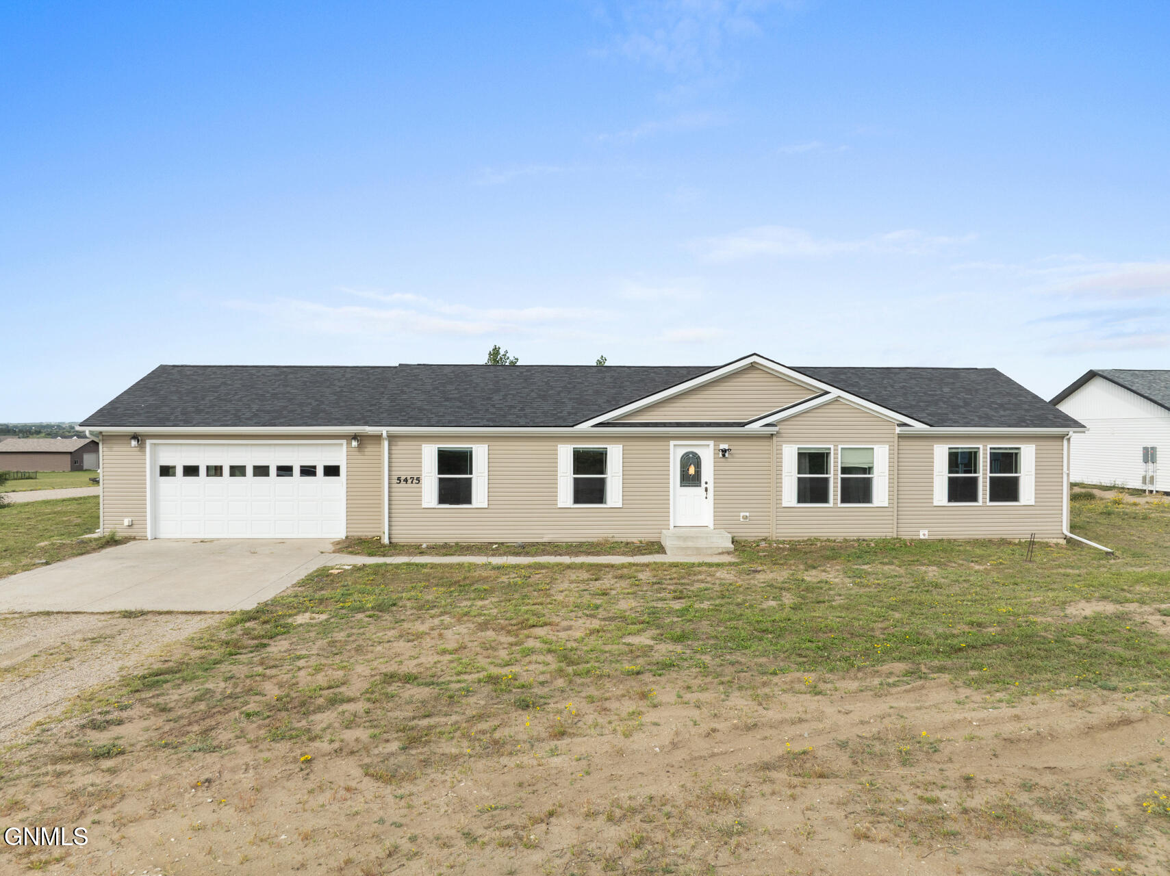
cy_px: 438
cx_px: 585
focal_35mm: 24
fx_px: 811
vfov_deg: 56.8
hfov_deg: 71.6
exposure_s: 1/400
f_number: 6.3
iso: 100
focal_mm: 12.29
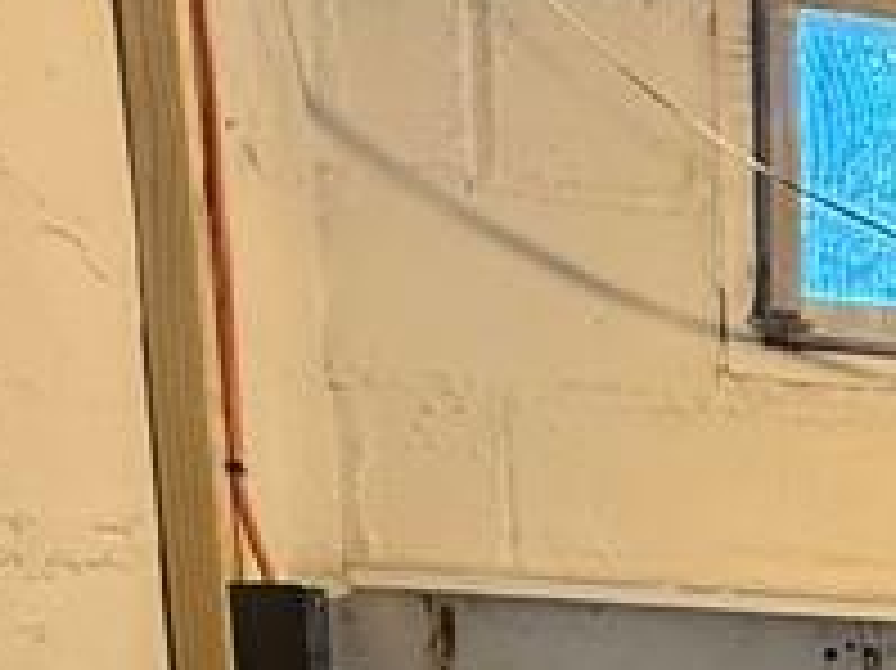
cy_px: 1043
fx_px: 1863
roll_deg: -1.7
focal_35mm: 72
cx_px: 1414
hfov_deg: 21.7
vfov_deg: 17.9
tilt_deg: -11.9
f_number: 2.2
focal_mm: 2.22
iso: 500
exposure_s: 1/60
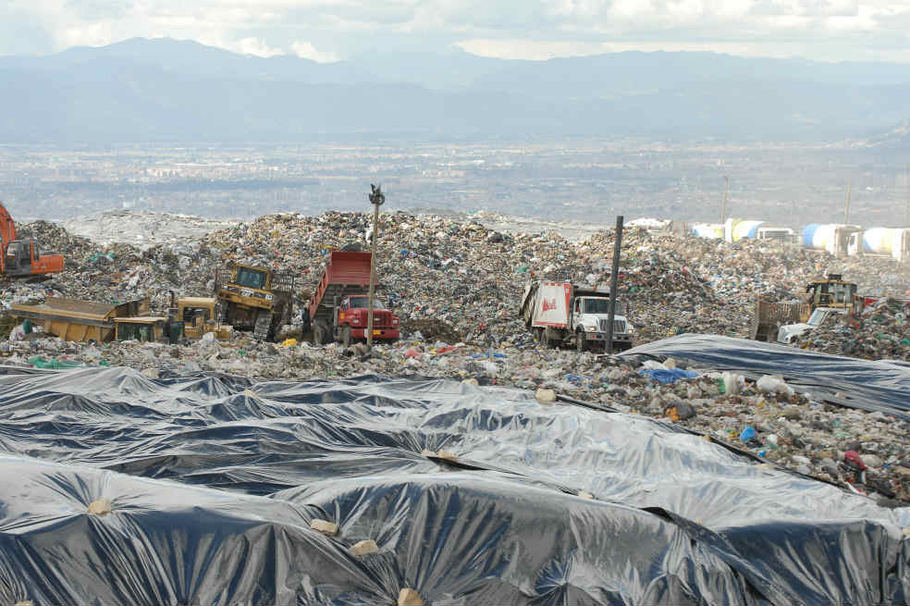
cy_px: 303
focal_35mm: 165
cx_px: 455
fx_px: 4169
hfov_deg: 12.5
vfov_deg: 8.3
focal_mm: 110
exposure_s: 1/400
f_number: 6.3
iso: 125
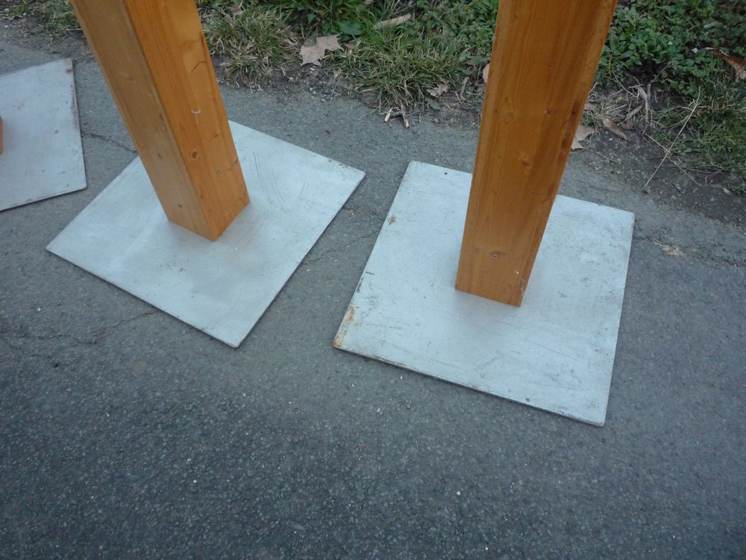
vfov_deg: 46.8
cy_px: 280
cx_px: 373
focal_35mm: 30
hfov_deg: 60.0
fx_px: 647
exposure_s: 1/250
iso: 400
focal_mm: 5.2
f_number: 3.3
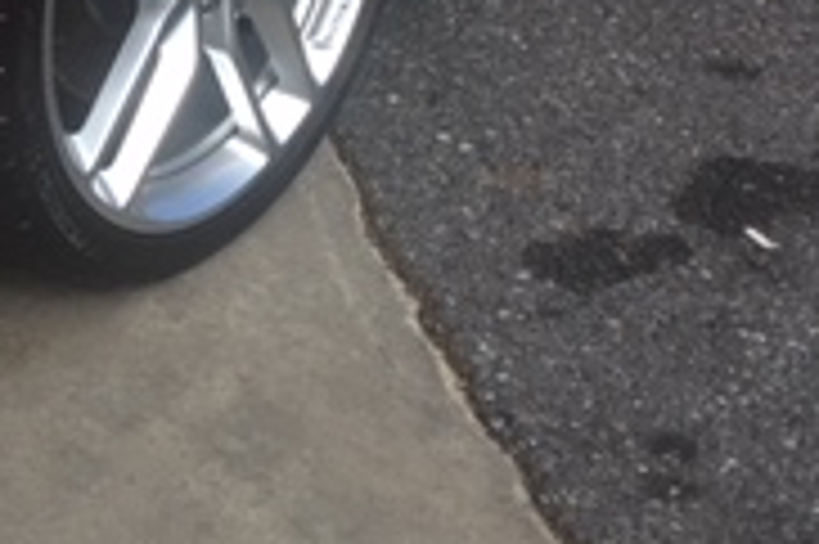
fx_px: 2409
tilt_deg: -15.6
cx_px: -32
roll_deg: +2.1
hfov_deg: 18.7
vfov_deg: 12.1
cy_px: -355
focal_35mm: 106
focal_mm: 4.15
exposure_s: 1/705
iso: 25
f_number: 2.2
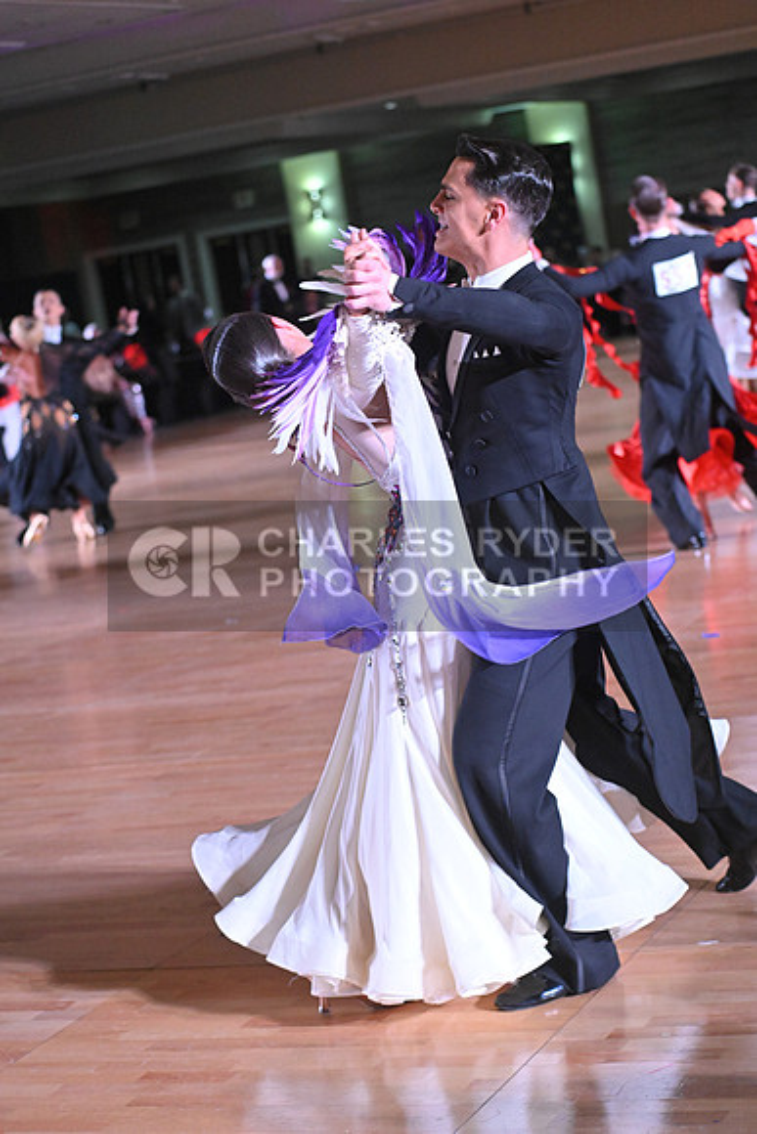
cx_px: 378
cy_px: 567
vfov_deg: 25.4
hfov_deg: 17.1
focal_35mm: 80
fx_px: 2522
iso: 5000
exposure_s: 1/400
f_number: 4
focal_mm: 80
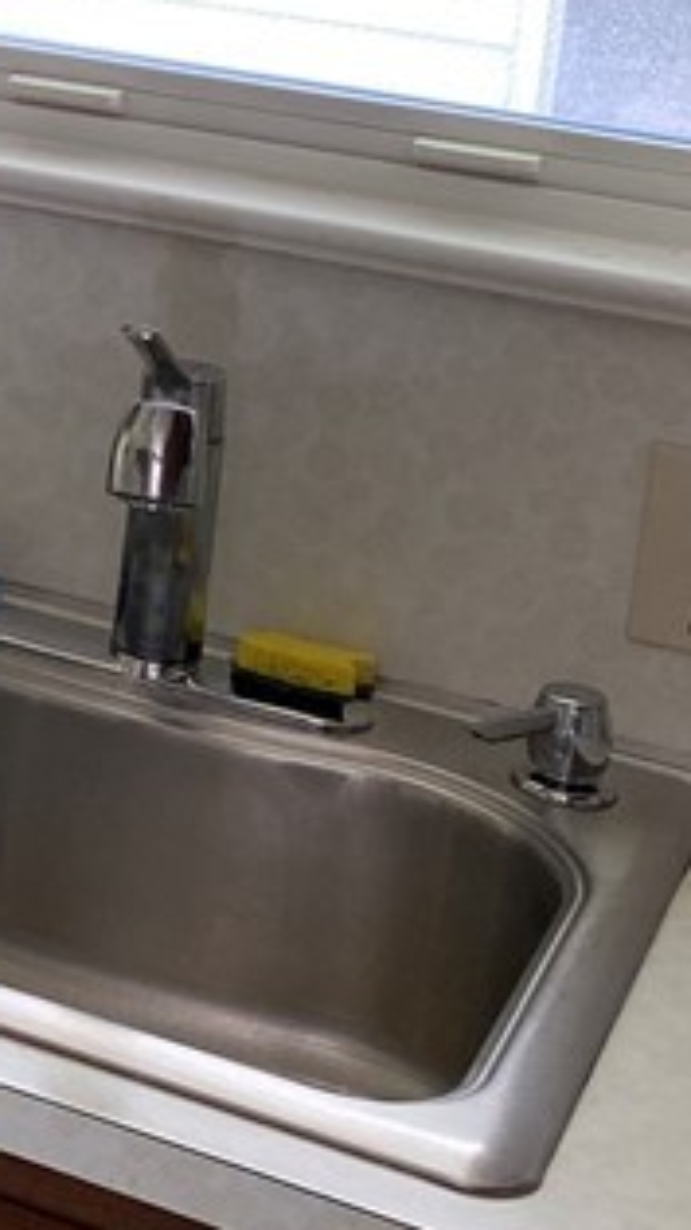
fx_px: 2999
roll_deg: -2.6
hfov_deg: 11.3
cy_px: 43
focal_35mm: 92
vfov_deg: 22.4
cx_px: -867
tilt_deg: -9.9
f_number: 1.8
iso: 100
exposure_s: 1/121
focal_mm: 4.25
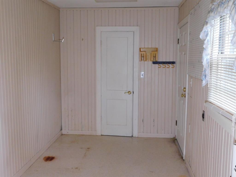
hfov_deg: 51.4
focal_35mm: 36
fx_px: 245
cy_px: 88
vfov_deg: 39.7
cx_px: 118
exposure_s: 1/30
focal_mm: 6.3
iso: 360
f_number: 3.5
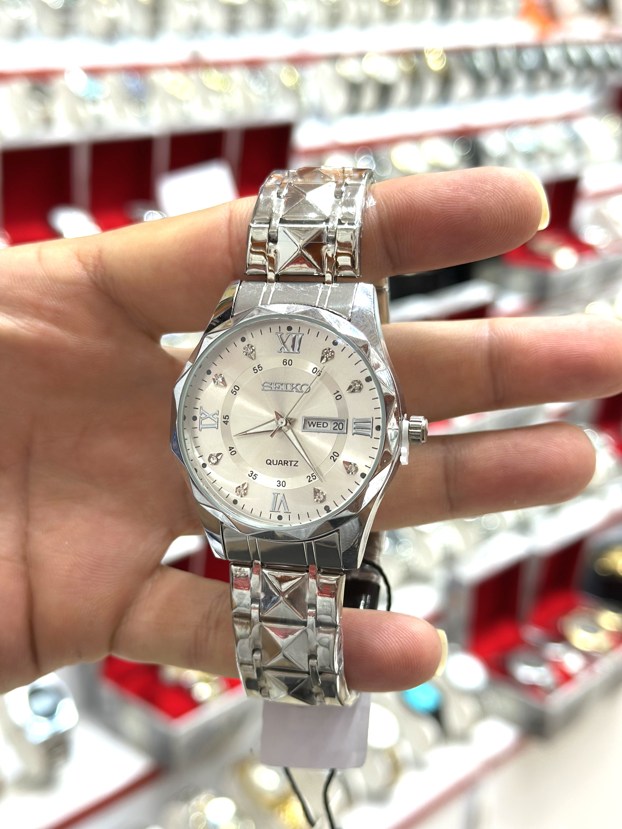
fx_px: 1150
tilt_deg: -18.4
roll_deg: +0.1
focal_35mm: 48
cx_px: 311
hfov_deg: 30.3
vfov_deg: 39.7
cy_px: 414
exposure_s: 1/100
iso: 100
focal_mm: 6.86
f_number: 1.78
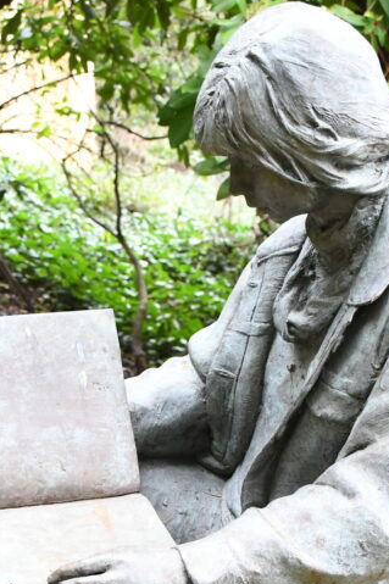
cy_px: 432
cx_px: 141
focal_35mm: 77
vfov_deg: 26.0
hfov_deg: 17.7
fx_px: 1249
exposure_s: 1/400
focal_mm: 24
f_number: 5.6
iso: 4000
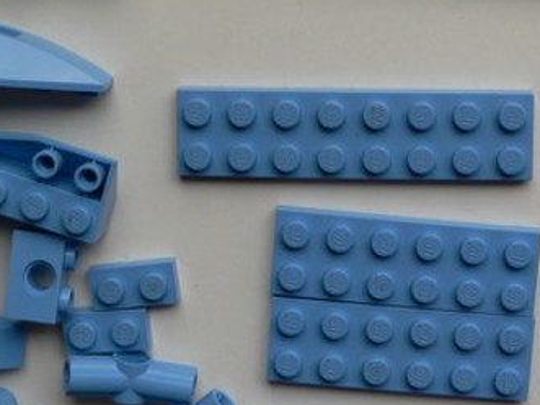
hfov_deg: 19.9
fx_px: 1528
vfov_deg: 14.5
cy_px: -120
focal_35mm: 98
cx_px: 377
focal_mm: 6
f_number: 3.7
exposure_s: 1/125
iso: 80
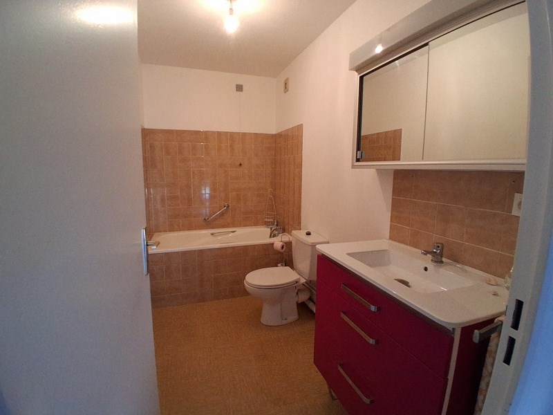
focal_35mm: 17
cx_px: 276
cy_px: 208
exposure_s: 1/50
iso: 400
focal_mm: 1.4
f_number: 2.2
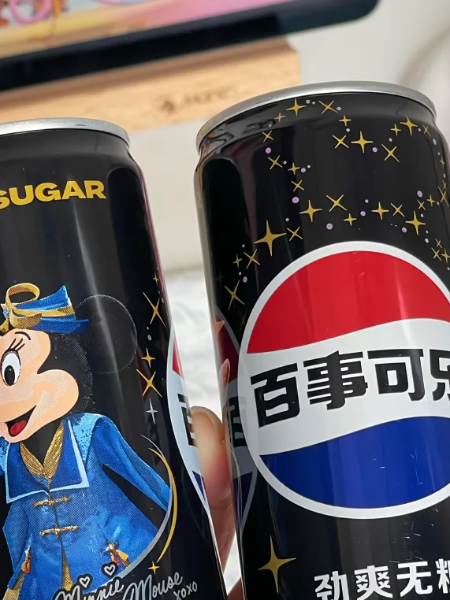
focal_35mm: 121
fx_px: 2098
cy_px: 399
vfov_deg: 16.3
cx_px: 236
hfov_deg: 12.2
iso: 50
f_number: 2.2
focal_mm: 7.5
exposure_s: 1/99
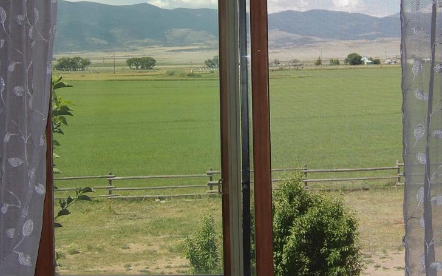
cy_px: 47
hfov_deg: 26.1
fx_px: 952
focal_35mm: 79
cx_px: 260
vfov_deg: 16.4
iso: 100
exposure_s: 1/493
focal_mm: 9.5
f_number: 3.9
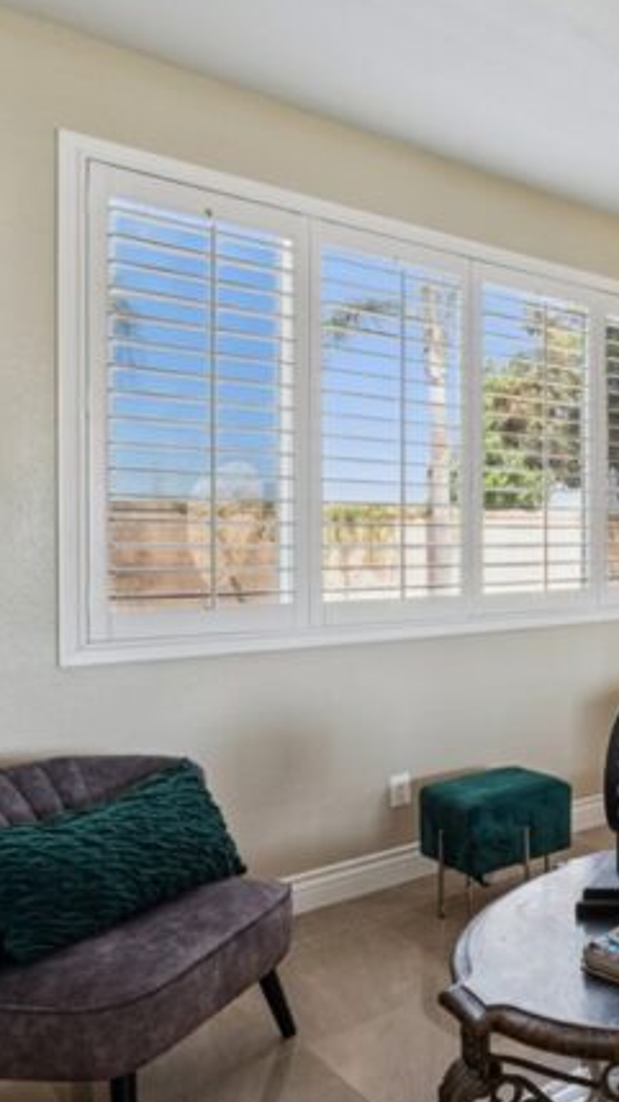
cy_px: 542
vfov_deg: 63.0
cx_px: 855
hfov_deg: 28.9
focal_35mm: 31
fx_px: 898
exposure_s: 1/2.5
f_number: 13
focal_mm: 16.4
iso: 100
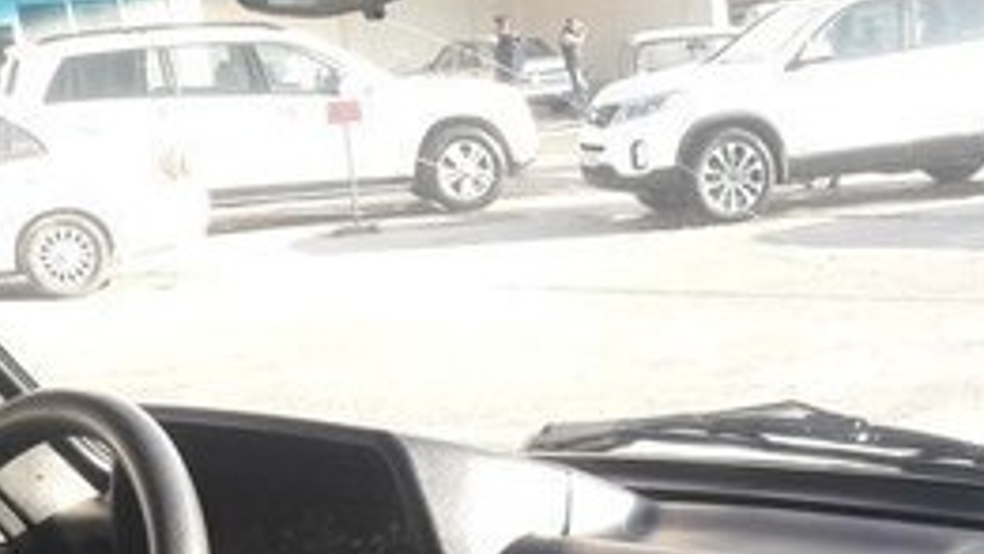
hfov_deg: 27.3
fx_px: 2010
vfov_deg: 14.8
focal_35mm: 77
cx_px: 697
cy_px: 771
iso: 40
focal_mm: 3.7
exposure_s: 1/126
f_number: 1.9
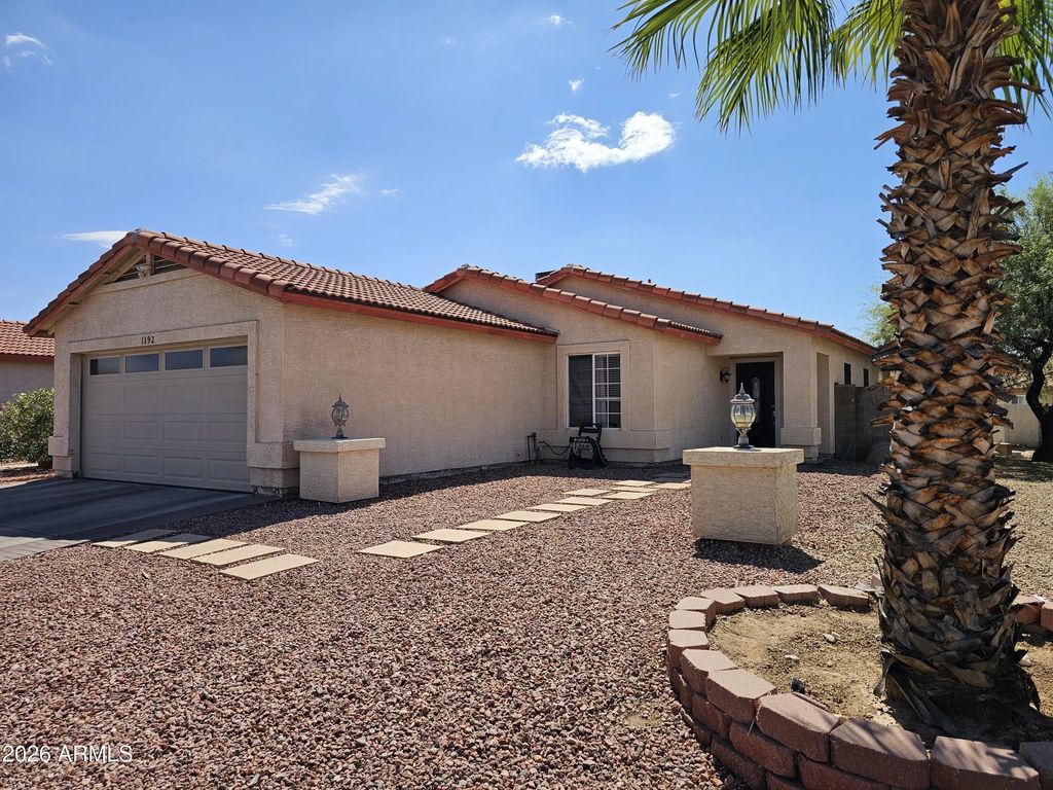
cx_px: 526
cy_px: 395
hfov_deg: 73.9
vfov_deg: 58.9
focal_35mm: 23
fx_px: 700
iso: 10
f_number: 1.7
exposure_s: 1/937
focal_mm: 6.3
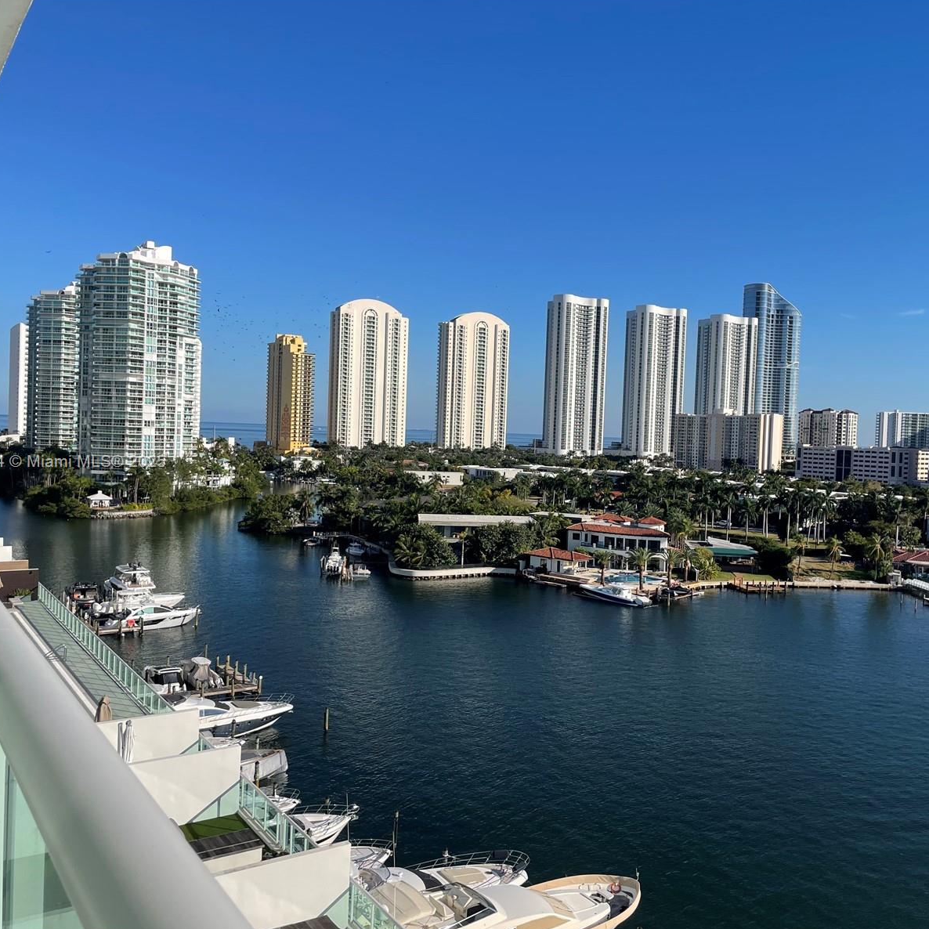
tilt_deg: -1.5
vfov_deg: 52.5
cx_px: 542
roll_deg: -1.6
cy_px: 463
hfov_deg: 52.3
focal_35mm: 31
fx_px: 941
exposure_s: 1/4292
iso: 32
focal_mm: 4.2
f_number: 1.6
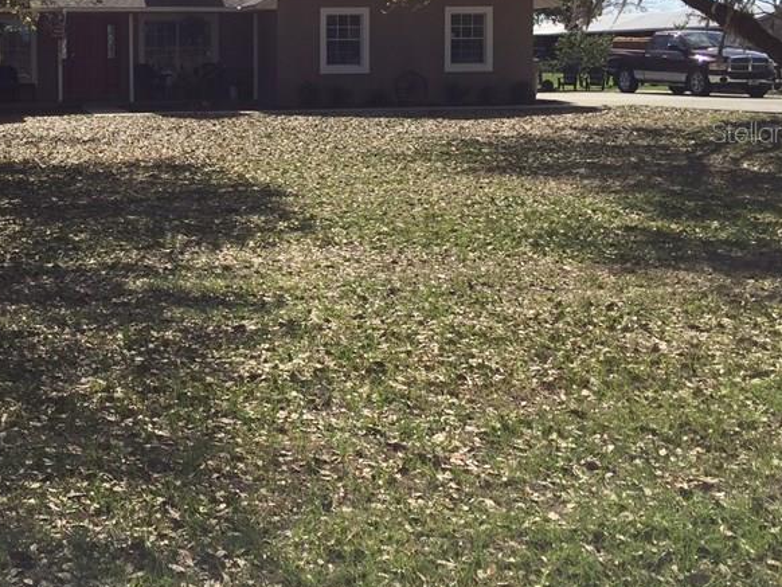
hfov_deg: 36.2
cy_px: 132
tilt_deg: -1.6
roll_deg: -0.4
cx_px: 150
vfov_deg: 28.1
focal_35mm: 51
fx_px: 1153
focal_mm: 4.15
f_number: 2.2
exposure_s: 1/1883
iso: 32
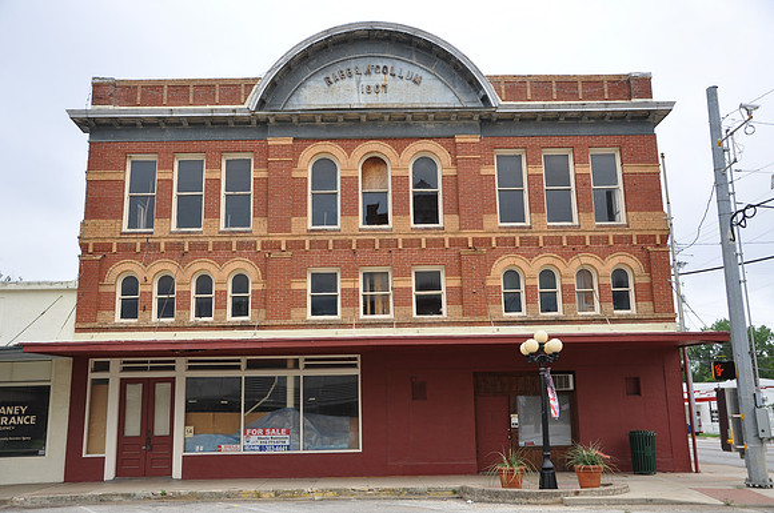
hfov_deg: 53.2
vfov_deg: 36.8
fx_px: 773
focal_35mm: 36
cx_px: 387
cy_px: 256
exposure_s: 1/40
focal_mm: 24
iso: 200
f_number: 6.3
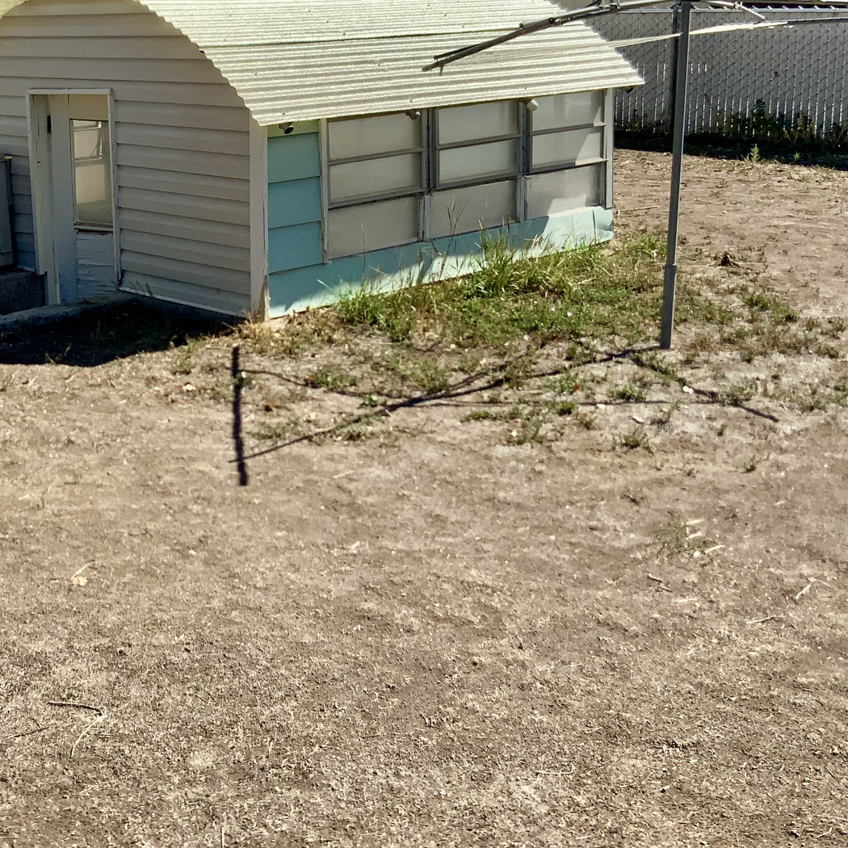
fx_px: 1386
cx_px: 184
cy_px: 252
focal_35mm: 50
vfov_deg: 33.6
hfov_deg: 33.2
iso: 16
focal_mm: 3
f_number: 1.8
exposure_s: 1/2058
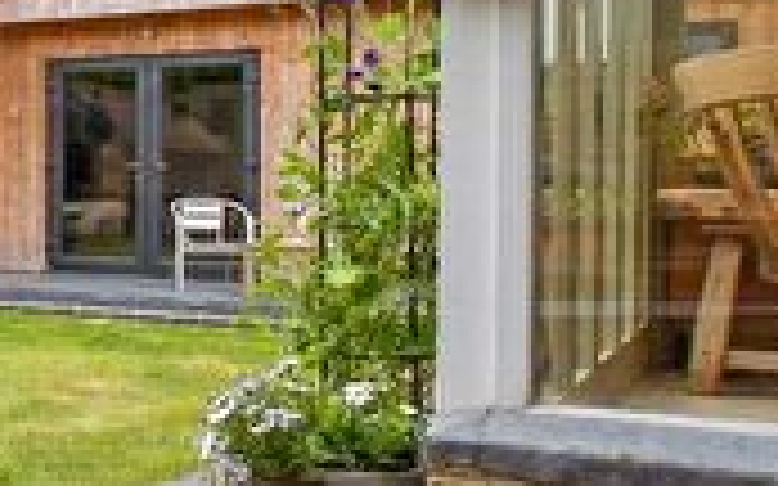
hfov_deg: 22.3
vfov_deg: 20.9
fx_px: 1314
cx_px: -567
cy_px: 191
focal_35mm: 62
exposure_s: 1/125
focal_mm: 10
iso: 160
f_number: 8
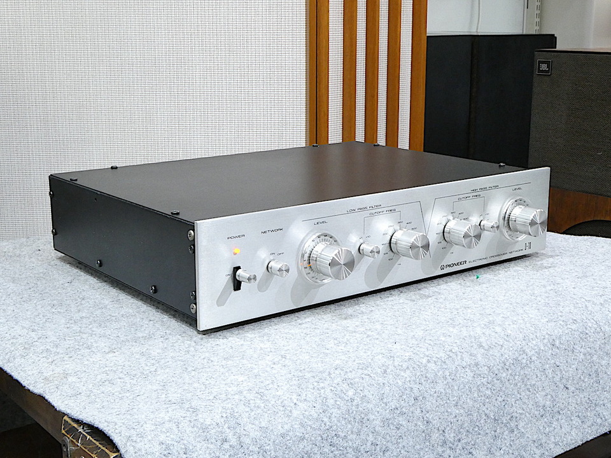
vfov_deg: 29.1
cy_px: 229
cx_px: 306
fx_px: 883
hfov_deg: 38.2
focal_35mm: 50
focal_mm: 9
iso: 400
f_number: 8
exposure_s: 1/4
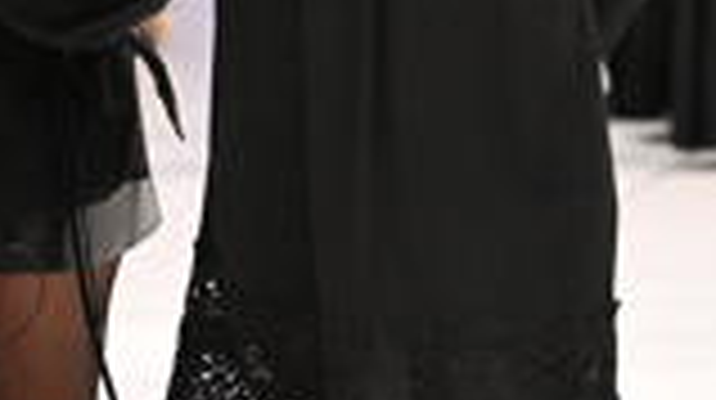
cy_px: 162
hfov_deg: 5.7
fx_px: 7168
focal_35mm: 378
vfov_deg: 3.2
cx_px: 140
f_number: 2.8
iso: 6400
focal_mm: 83
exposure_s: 1/500
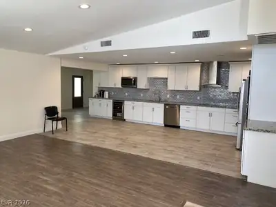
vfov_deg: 53.1
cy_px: 104
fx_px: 207
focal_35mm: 26
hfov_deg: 67.3
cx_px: 138
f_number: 1.8
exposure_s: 1/120
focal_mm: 4.25
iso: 50
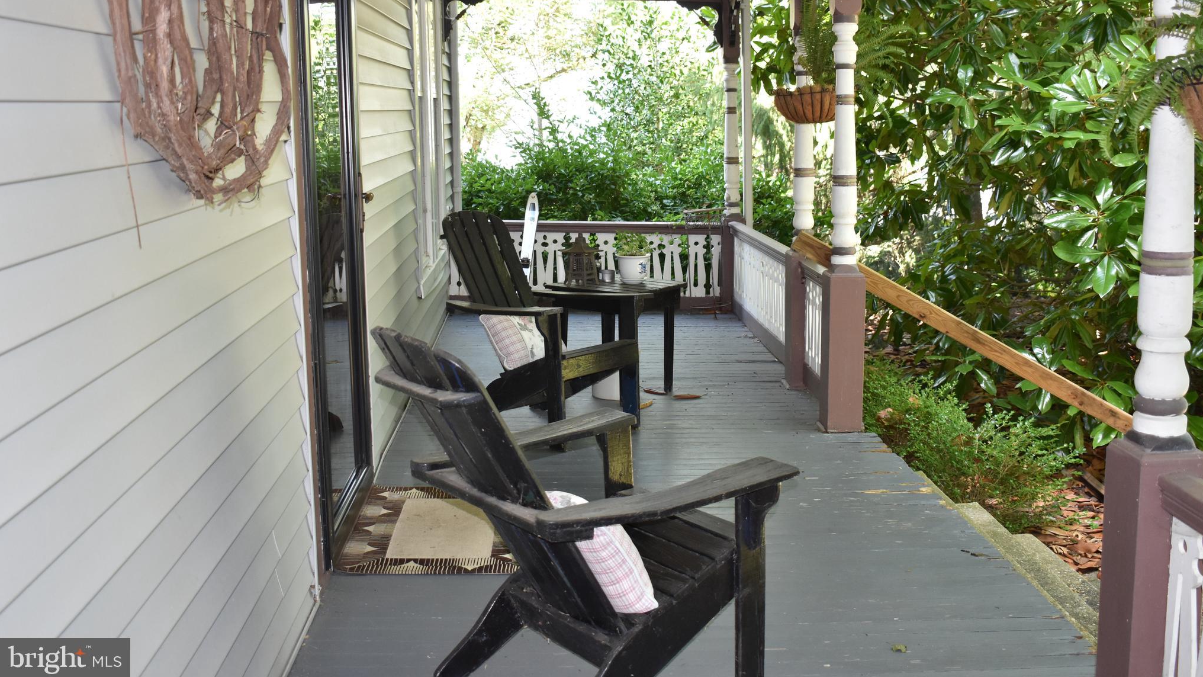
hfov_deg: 52.8
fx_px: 1212
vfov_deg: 31.1
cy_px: 277
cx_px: 605
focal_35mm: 38
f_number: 4
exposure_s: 1/160
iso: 800
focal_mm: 24
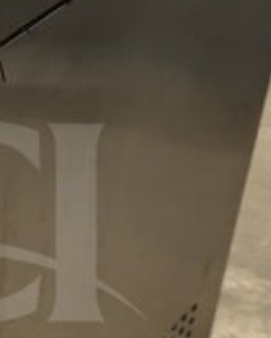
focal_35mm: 110
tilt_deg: -44.9
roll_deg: +0.3
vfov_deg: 17.3
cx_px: -72
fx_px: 1100
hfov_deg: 13.6
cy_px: 278
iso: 320
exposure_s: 1/60
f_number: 1.78
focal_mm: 6.86
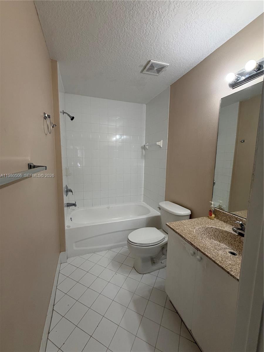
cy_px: 176
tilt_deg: -7.9
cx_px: 132
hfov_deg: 85.7
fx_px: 142
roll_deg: -1.3
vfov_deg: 102.1
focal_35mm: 14
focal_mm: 2.22
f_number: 2.2
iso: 160
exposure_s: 1/120
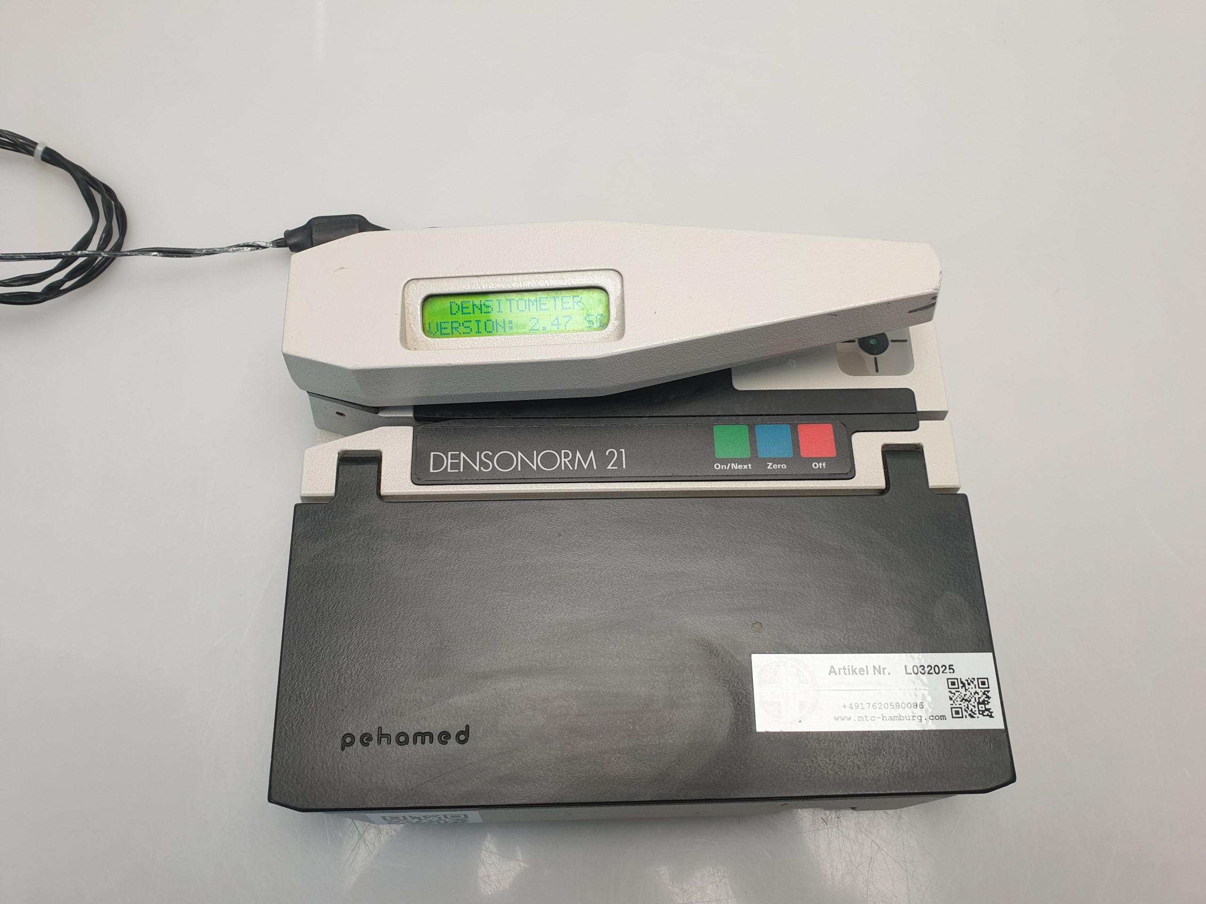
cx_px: 603
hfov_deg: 67.3
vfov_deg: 53.1
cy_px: 452
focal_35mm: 26
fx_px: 906
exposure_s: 1/50
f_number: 2.4
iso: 64
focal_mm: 4.3
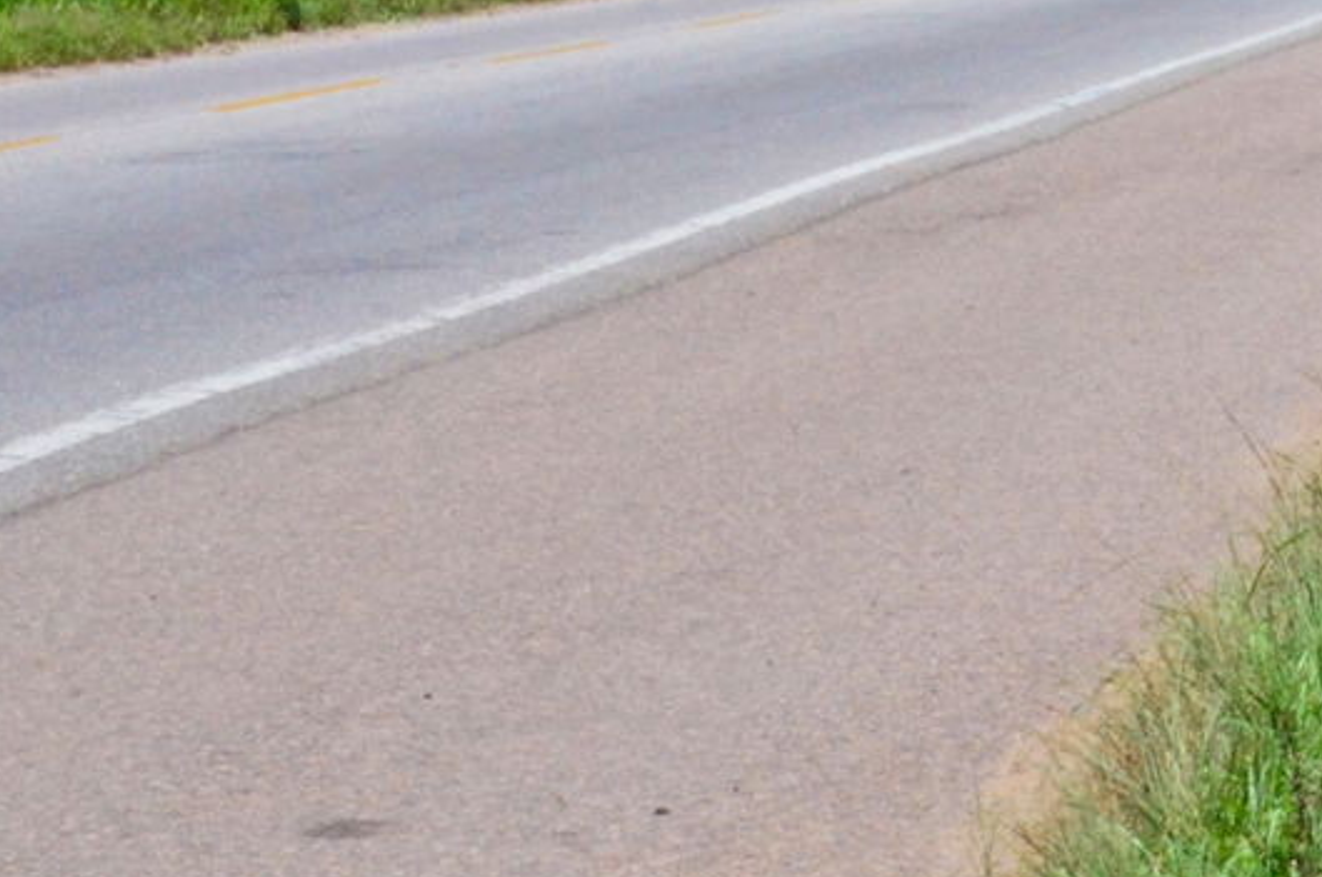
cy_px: -497
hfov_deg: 7.5
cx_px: 1939
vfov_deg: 5.0
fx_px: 9973
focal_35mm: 272
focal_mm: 50
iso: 1000
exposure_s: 1/250
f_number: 32
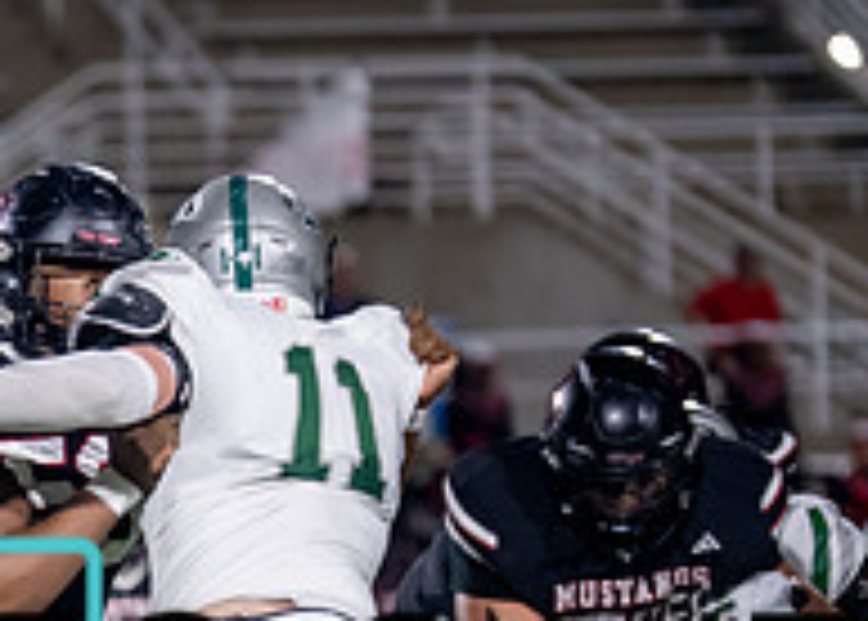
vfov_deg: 3.0
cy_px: 728
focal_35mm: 480
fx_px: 11837
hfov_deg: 4.2
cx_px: -404
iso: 3200
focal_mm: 137
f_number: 2.8
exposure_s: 1/1250
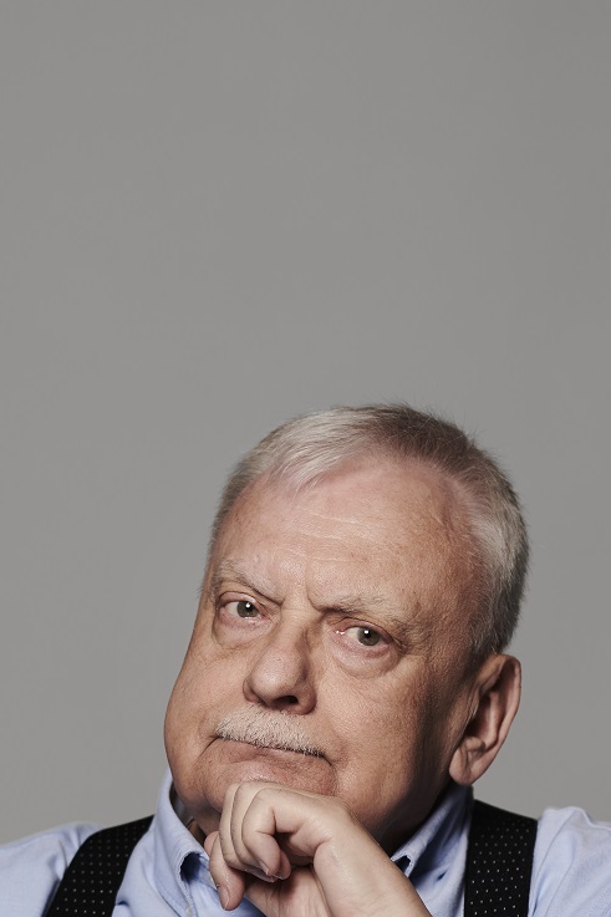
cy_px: 705
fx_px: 4406
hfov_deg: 7.9
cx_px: 218
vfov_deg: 11.8
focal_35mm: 173
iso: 100
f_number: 3.5
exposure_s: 1/250
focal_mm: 85
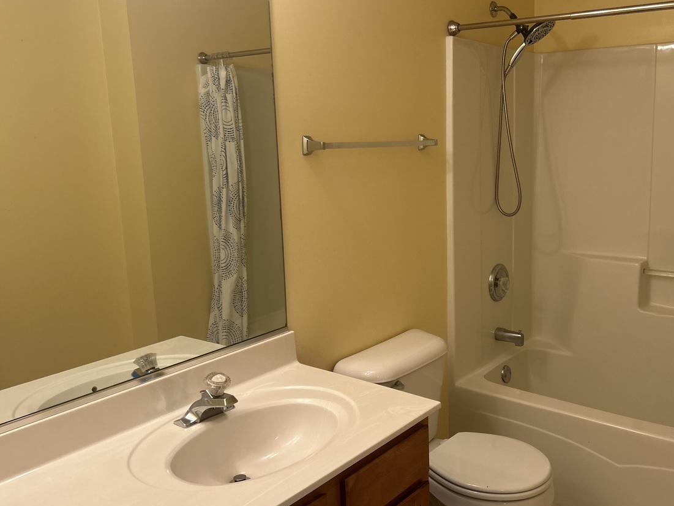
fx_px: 662
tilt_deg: -10.4
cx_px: 421
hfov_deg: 53.4
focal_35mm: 34
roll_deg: +1.1
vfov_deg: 41.8
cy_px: 247
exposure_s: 1/120
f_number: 1.5
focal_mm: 5.7
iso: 125
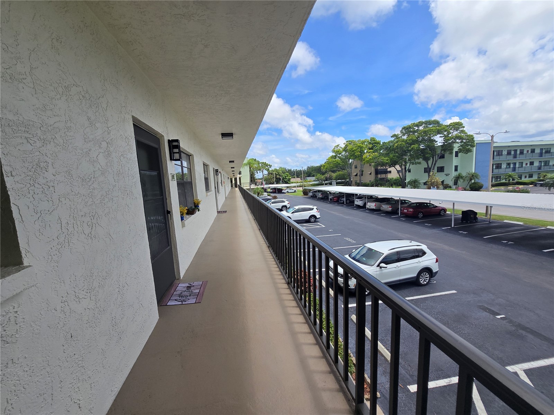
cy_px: 208
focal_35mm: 13
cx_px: 277
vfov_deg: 89.9
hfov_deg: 106.2
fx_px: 208
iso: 50
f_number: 2.2
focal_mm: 2.2
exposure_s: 1/2289
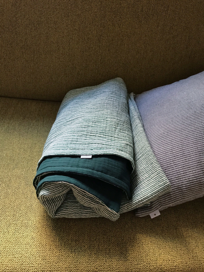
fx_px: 220
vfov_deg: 63.4
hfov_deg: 49.7
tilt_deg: -49.7
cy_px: 136
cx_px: 102
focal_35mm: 28
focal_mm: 3.99
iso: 40
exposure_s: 1/15
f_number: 1.8
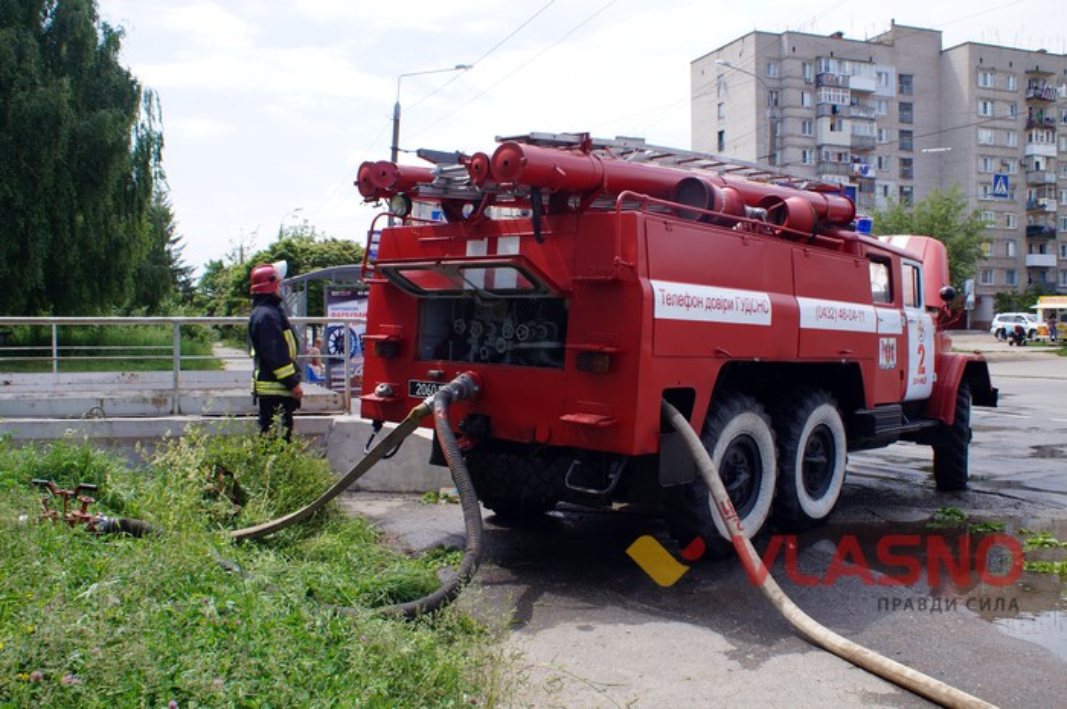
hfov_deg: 57.3
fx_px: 977
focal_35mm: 33
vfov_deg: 39.9
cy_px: 354
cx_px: 534
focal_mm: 22
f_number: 8
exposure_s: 1/125
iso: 100
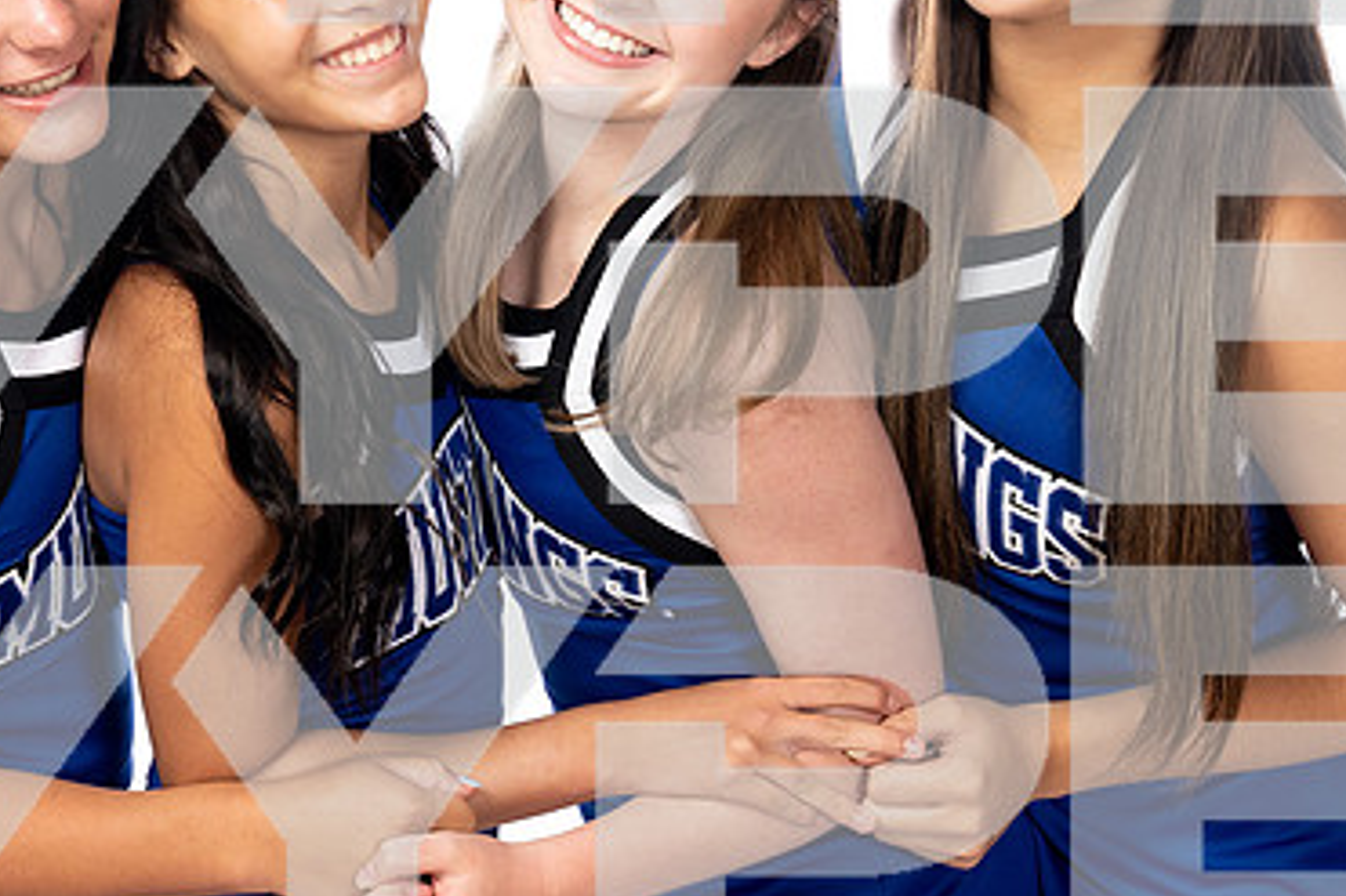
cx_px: 532
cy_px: 297
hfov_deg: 18.1
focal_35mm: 113
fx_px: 4223
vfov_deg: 12.1
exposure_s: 1/250
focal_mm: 62
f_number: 8
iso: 640
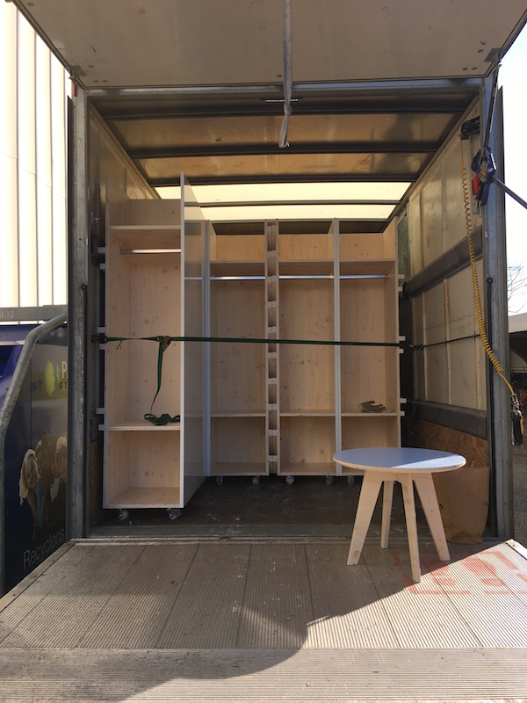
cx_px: 264
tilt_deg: +1.3
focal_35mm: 29
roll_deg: +0.9
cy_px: 352
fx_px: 589
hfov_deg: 48.2
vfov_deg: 61.7
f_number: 2.2
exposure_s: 1/630
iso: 25
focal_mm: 4.15
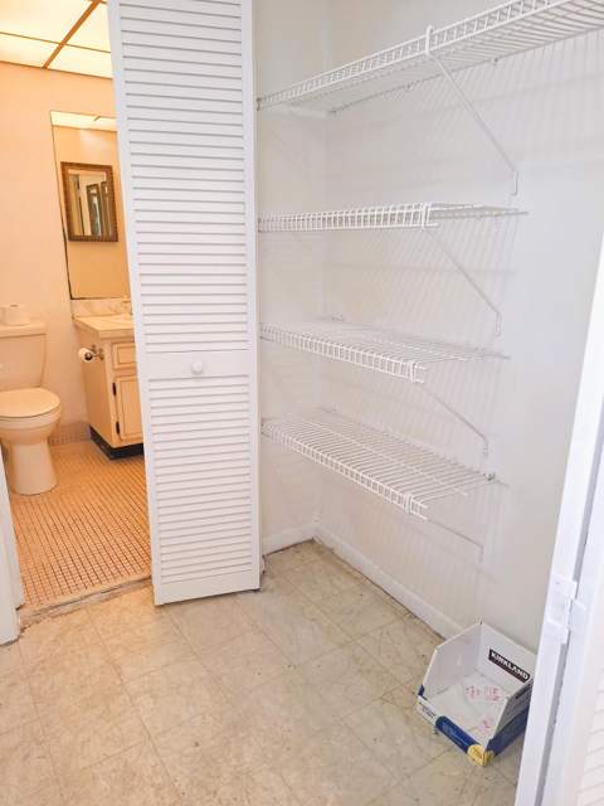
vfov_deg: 73.9
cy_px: 403
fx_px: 535
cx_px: 302
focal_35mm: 23
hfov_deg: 58.9
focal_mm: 5.54
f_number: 1.8
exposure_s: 1/40
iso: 160
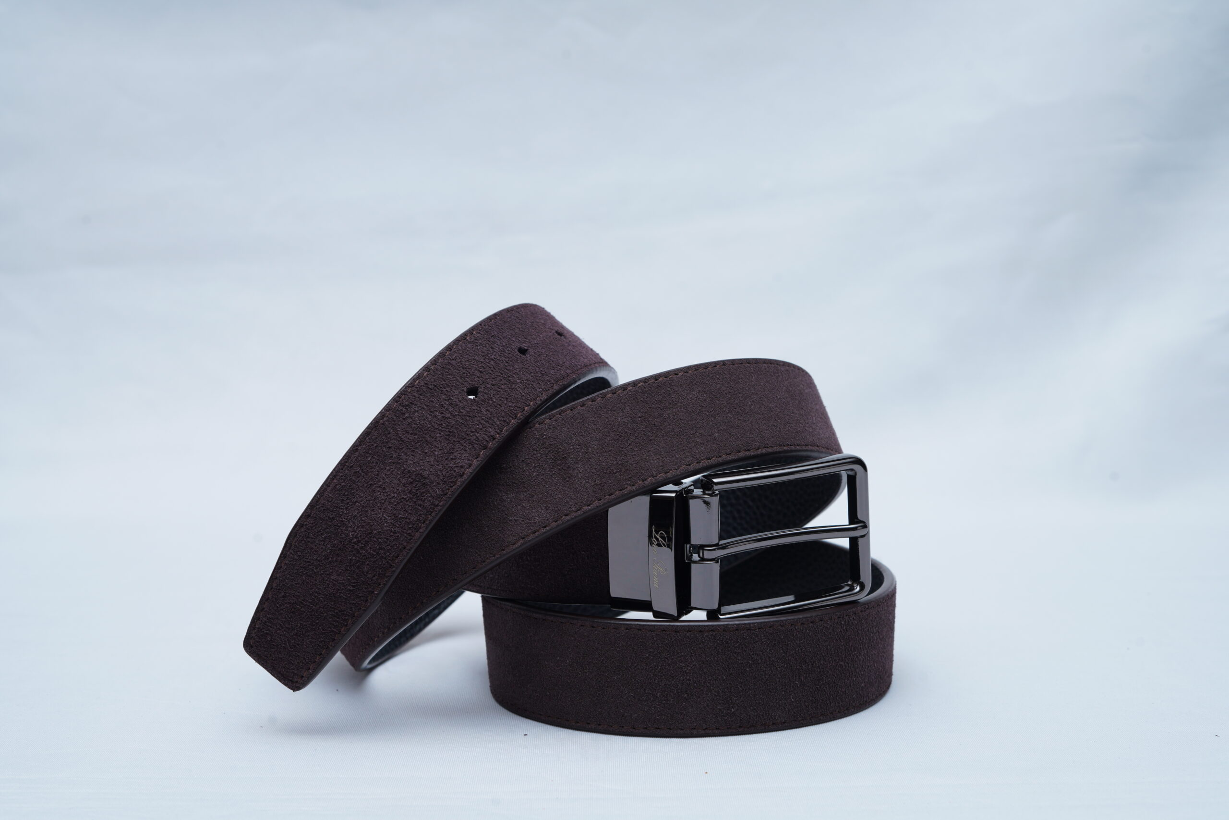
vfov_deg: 27.0
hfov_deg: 39.6
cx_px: 614
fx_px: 1707
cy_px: 410
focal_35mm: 50
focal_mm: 50
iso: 160
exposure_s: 1/160
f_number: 9
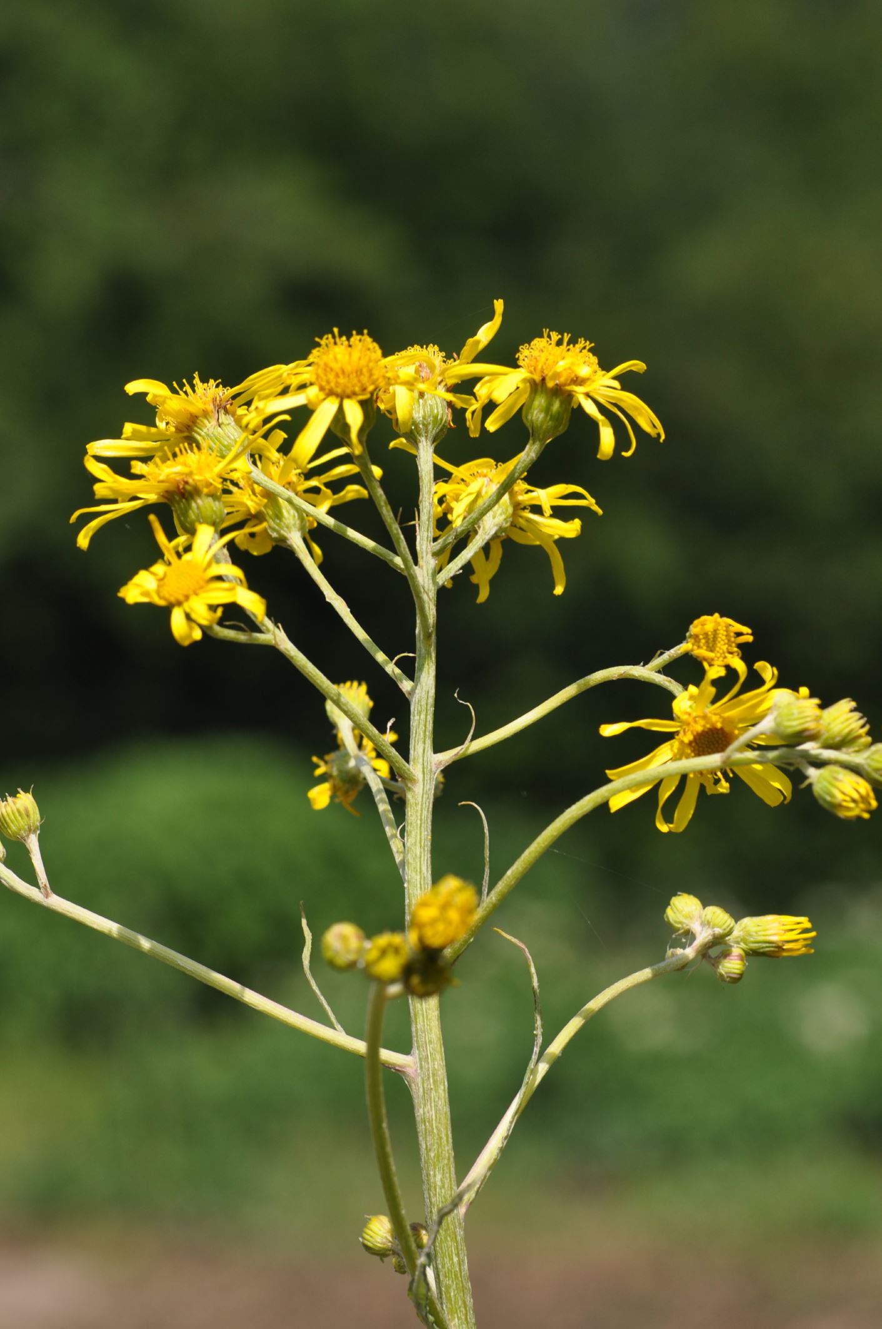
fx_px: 5804
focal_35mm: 158
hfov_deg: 8.7
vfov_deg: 13.1
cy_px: 664
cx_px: 441
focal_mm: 105
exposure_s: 1/250
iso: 200
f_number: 8
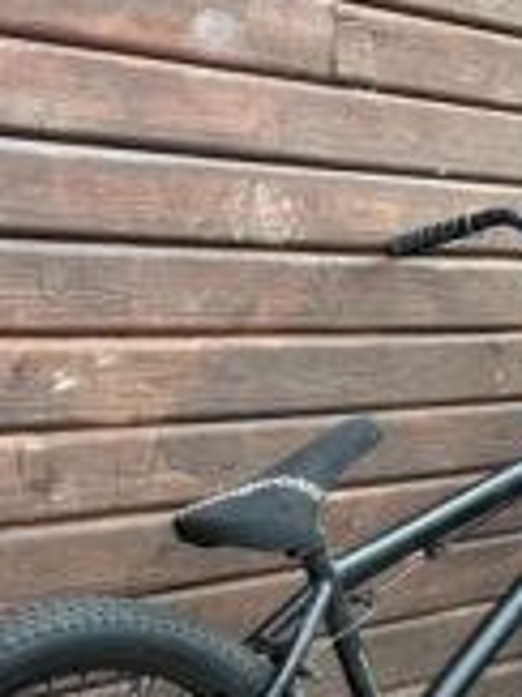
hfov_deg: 27.5
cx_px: 270
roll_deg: +1.4
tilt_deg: -9.5
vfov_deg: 35.2
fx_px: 1067
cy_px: 547
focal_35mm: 53
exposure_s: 1/60
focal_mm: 6.76
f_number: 1.78
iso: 800
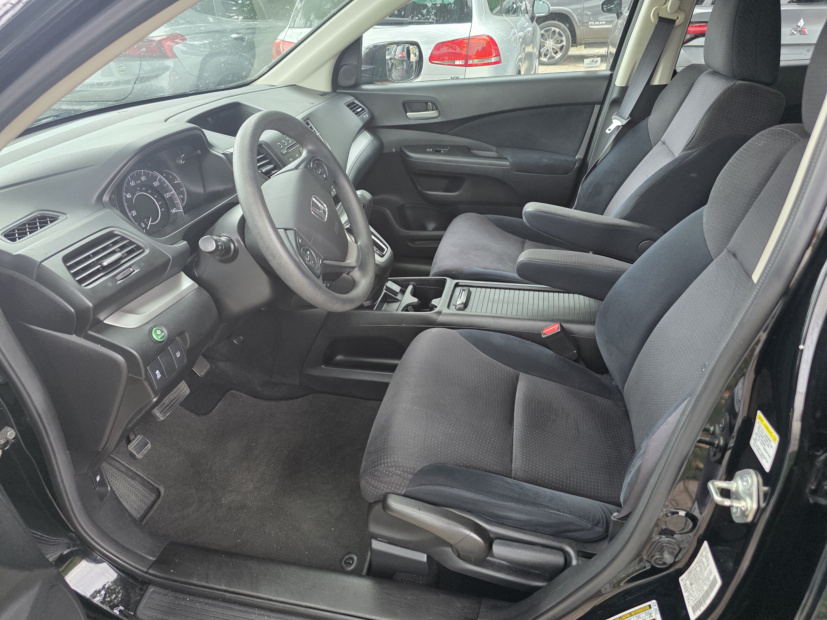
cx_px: 414
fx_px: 549
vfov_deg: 58.9
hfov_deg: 73.9
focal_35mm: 23
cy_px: 310
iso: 200
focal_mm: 6.3
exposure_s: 1/180
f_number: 1.7
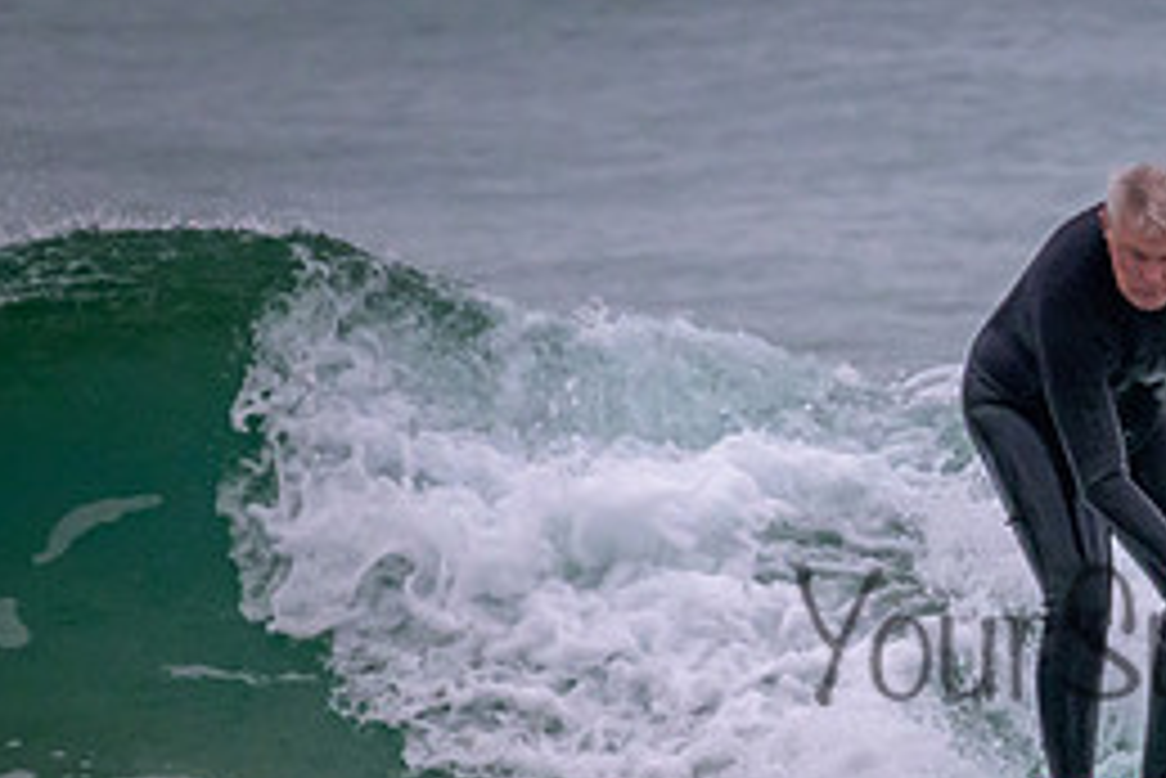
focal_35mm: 1793
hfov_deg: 1.1
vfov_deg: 0.8
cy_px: 596
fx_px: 58103
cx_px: 1261
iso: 5600
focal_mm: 800
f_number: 11
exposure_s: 1/1250
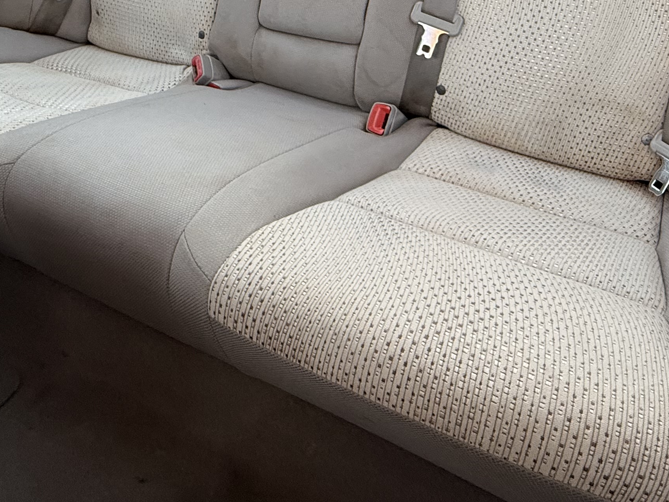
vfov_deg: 38.6
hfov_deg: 55.4
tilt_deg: -18.9
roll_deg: +1.7
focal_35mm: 33
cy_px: 13
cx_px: 342
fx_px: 638
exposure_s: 1/99
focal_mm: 2.22
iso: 200
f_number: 2.2
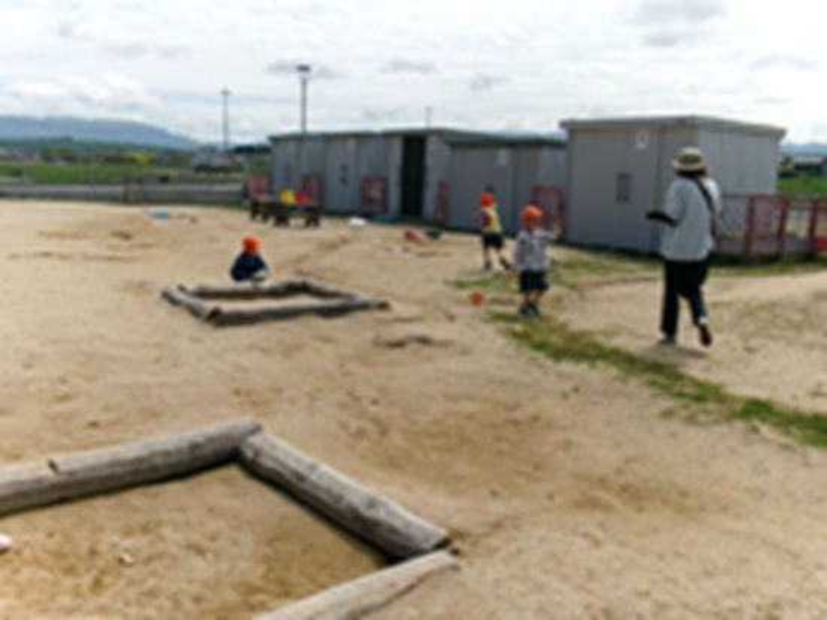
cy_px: 310
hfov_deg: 51.4
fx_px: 860
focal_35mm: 36
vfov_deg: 39.6
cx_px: 414
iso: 100
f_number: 11.8
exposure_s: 1/220
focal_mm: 6.4
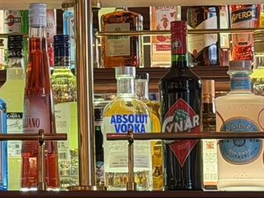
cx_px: -266
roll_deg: -0.3
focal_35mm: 235
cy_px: 65
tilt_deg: +6.3
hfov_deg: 8.0
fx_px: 1792
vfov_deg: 6.3
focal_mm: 6.76
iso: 125
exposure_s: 1/60
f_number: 1.78
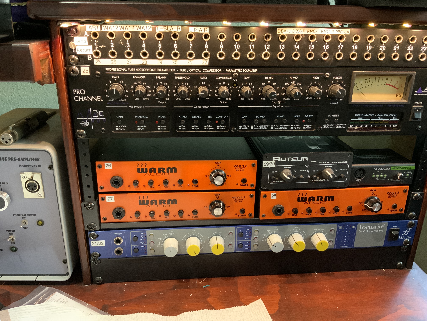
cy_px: 160
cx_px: 214
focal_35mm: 29
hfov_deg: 61.7
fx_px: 358
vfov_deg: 48.2
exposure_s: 1/40
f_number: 1.8
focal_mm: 3
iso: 250
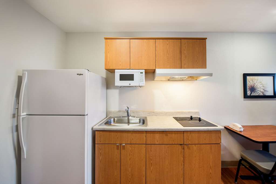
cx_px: 138
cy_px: 92
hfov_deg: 104.2
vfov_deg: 81.3
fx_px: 107
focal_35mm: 14
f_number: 8
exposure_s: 1/4
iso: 400
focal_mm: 14
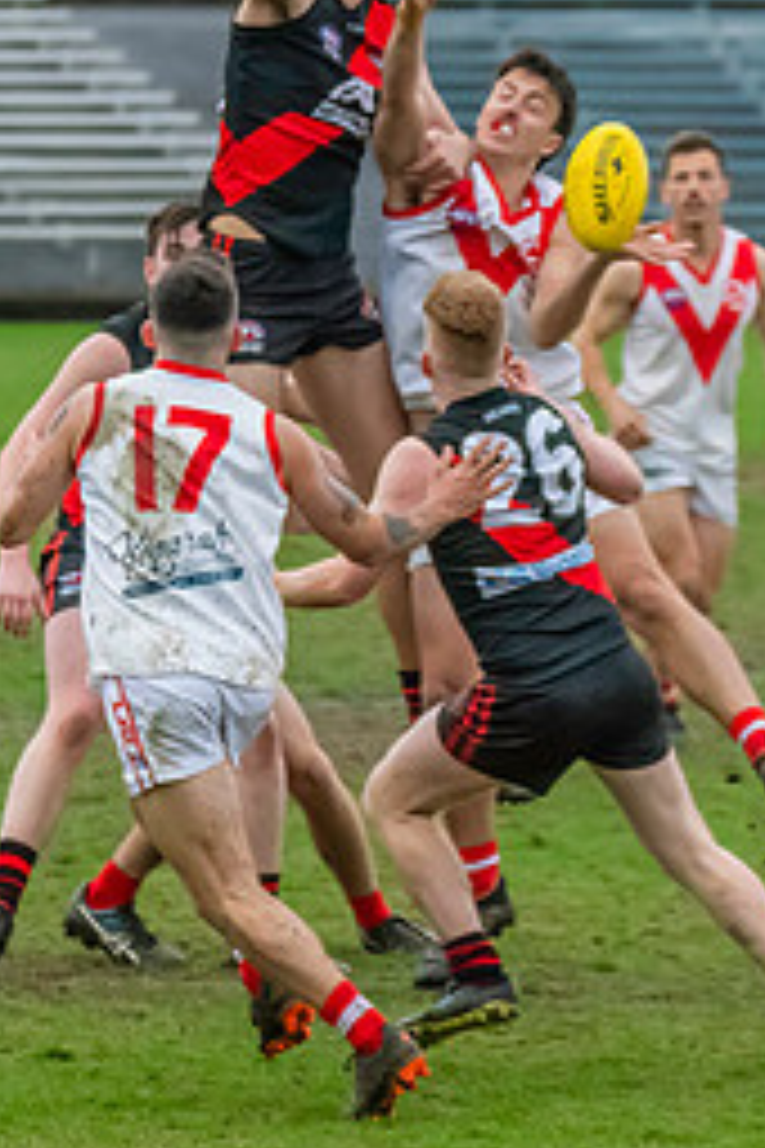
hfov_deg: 2.6
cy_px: 389
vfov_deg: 4.0
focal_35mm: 519
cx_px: 24
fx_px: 16542
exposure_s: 1/2500
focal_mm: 170
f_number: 5
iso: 5600
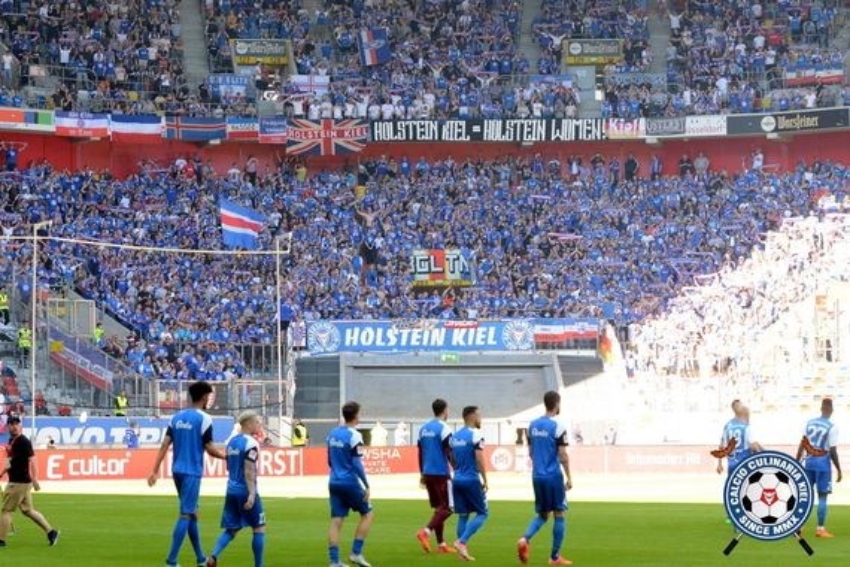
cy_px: 284
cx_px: 425
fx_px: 2479
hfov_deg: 19.5
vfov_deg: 13.0
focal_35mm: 105
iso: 800
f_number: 5.6
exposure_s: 1/320
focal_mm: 70
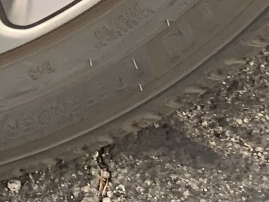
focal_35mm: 194
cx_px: -219
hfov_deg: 9.7
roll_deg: -0.7
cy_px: -397
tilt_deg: -27.2
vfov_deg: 6.9
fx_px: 1508
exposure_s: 1/68
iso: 100
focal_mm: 4.25
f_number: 1.8
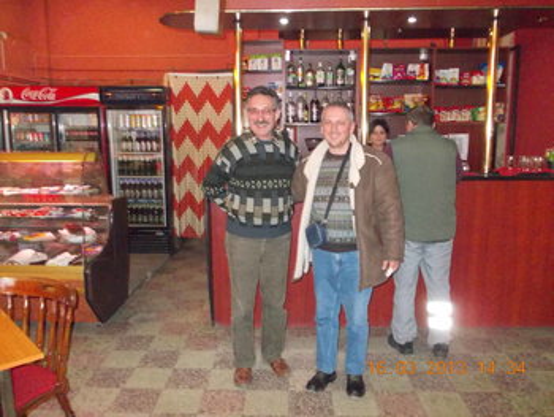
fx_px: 448
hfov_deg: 63.4
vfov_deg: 49.8
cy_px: 208
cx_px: 277
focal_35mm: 28
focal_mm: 4
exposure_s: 1/25
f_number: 2.7
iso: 500
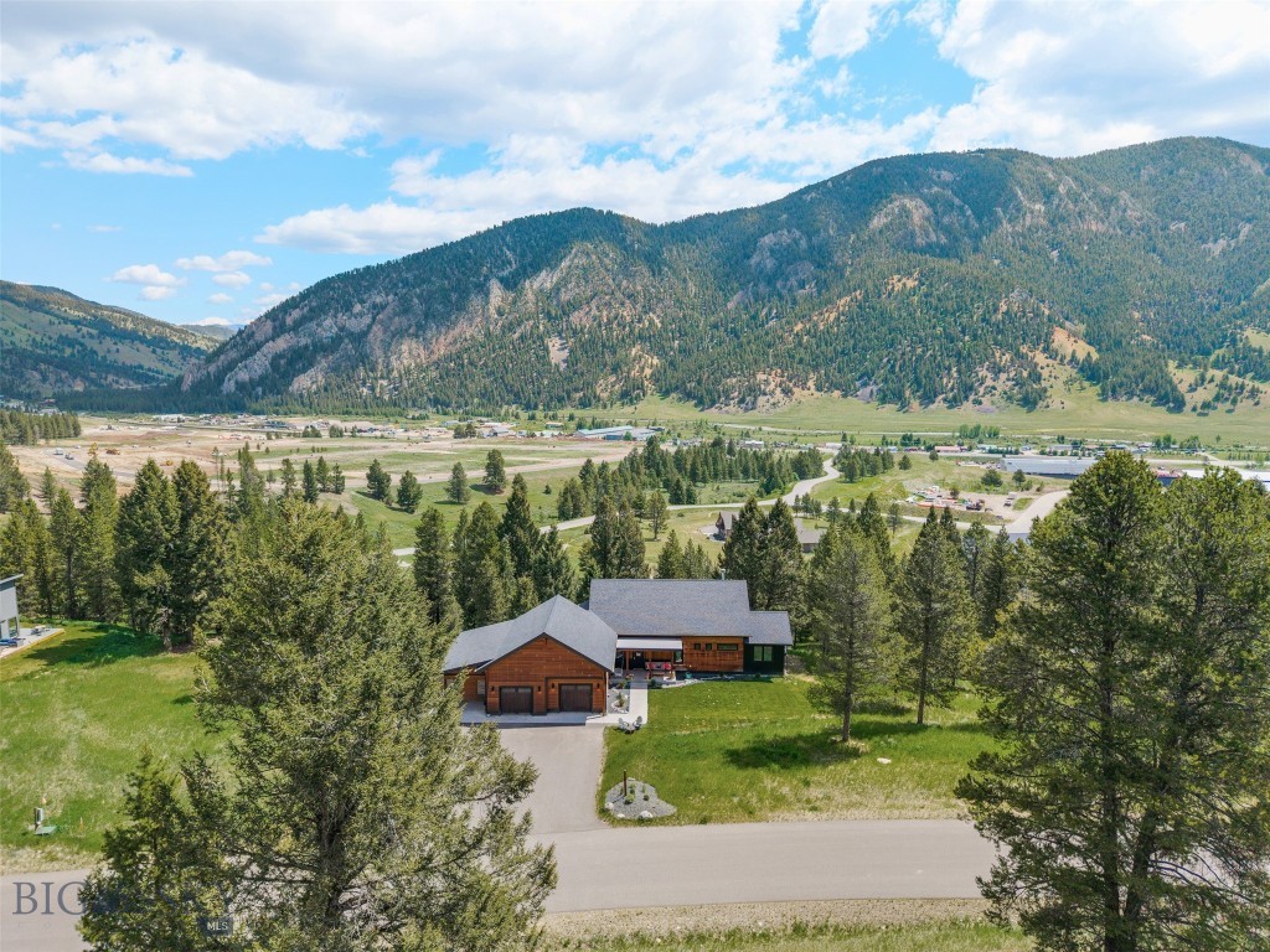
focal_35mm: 24
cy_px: 476
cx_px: 635
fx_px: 881
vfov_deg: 56.8
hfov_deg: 71.6
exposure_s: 1/3000
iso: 310
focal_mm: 8.67
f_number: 1.8
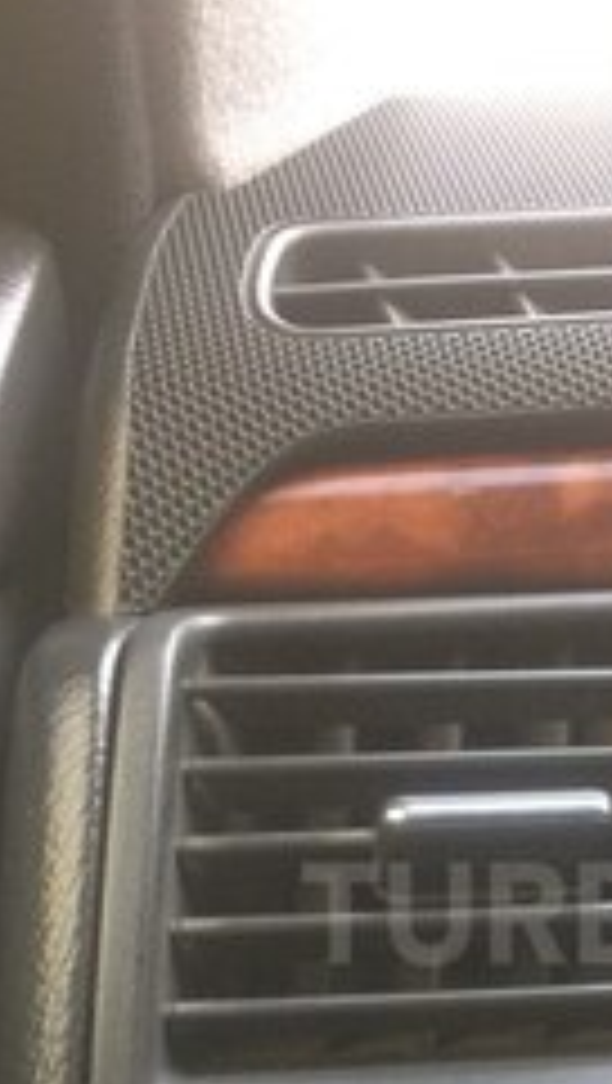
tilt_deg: -19.2
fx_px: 1871
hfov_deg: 18.0
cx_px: 648
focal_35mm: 65
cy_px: 913
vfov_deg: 31.3
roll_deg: -0.5
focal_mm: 4.15
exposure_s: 1/33
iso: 64
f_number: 2.2
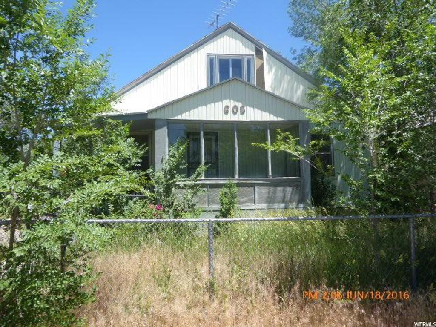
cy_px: 164
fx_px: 315
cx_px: 218
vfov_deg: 54.9
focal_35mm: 25
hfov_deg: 69.4
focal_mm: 4.3
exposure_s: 1/400
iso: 80
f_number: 3.3
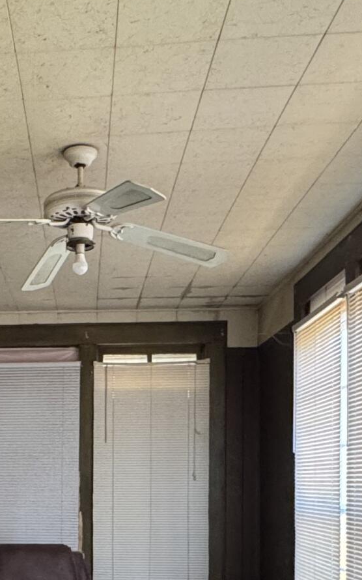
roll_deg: -0.2
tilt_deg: +0.0
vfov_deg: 38.4
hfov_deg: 24.3
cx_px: -28
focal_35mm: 50
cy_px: 484
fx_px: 790
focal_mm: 2.22
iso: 500
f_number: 2.2
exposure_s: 1/60
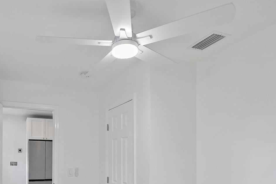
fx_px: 214
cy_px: 152
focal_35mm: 28
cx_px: 82
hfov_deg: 63.3
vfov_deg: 44.0
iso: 1600
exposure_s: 1/125
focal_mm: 16.5
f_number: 4
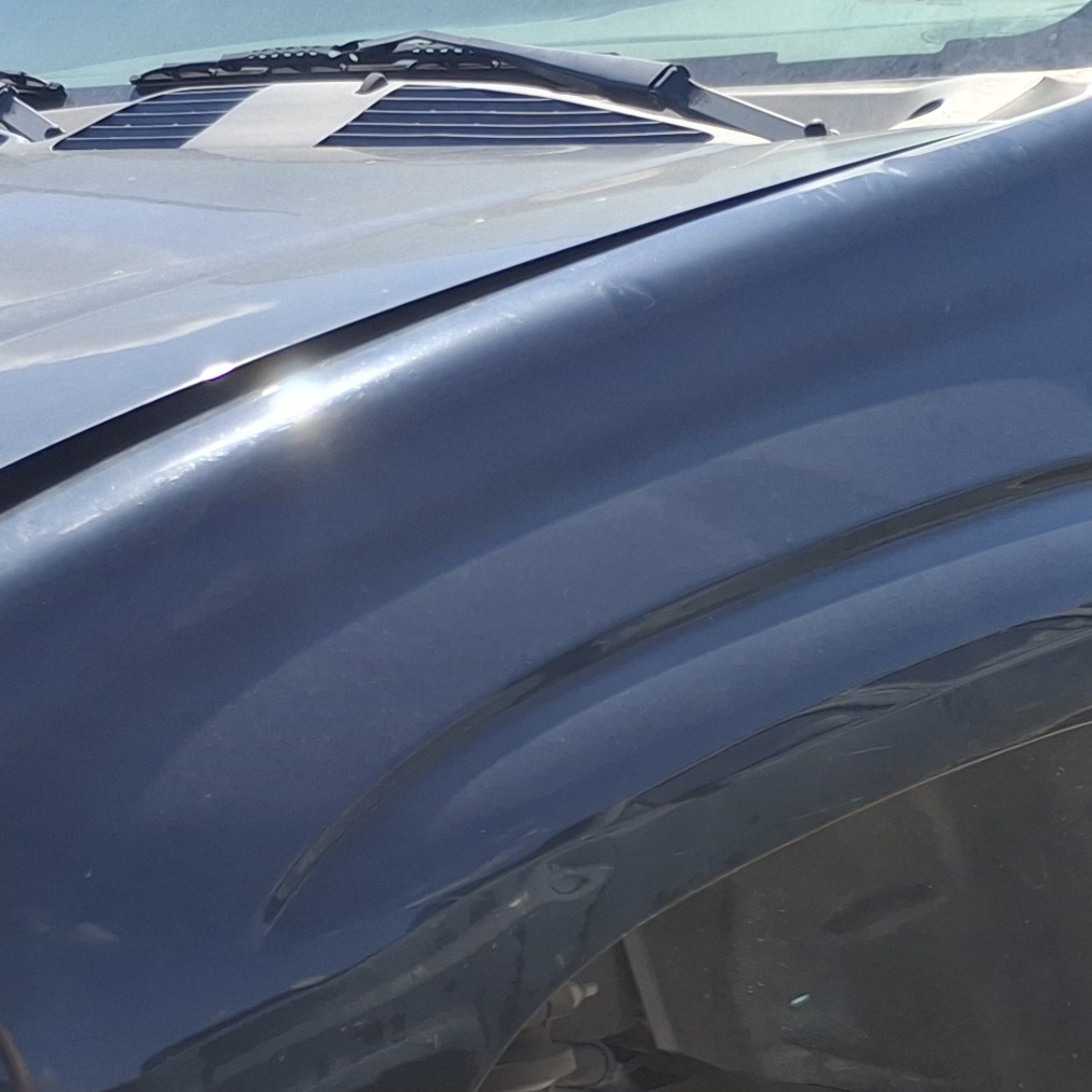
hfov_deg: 19.5
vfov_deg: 19.4
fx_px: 3176
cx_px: 626
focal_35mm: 89
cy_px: 723
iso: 32
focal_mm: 4.69
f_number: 1.8
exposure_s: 1/2128
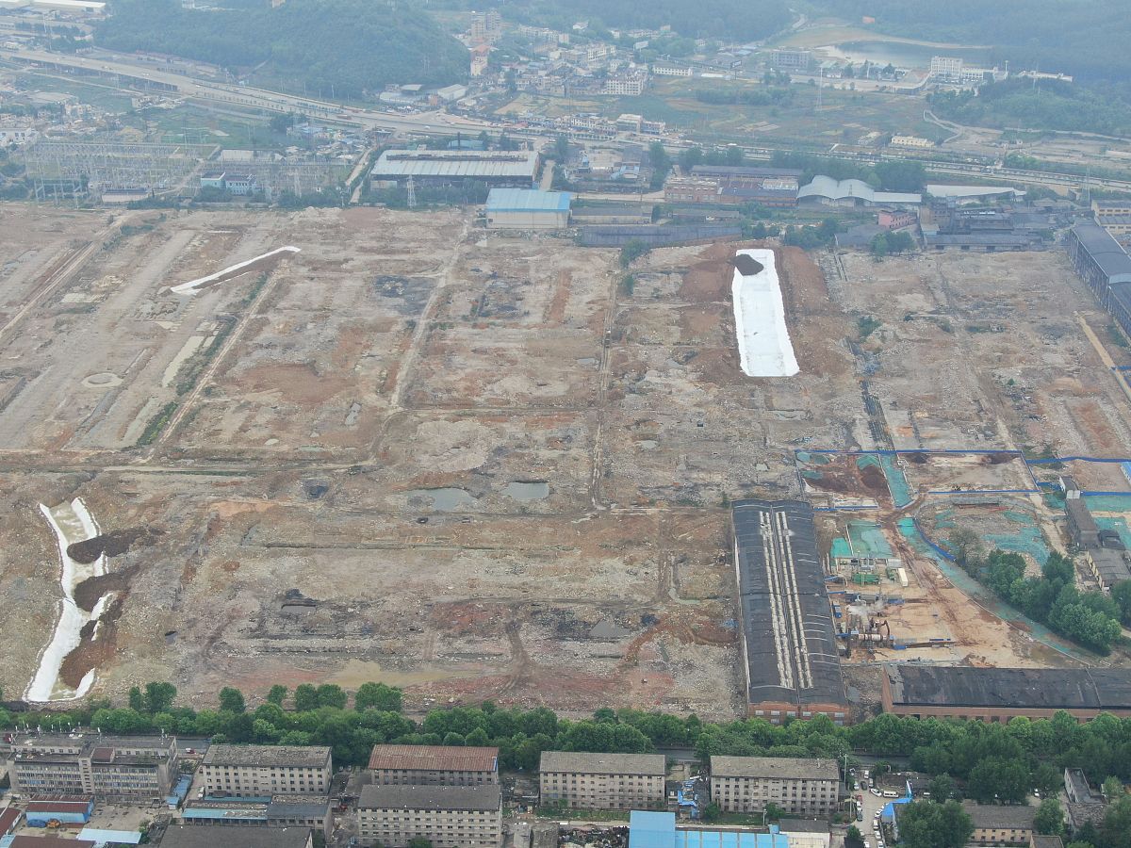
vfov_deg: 30.3
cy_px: 424
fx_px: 1568
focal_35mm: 48
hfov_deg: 39.7
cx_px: 566
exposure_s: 1/320
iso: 100
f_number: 3.8
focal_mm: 8.6
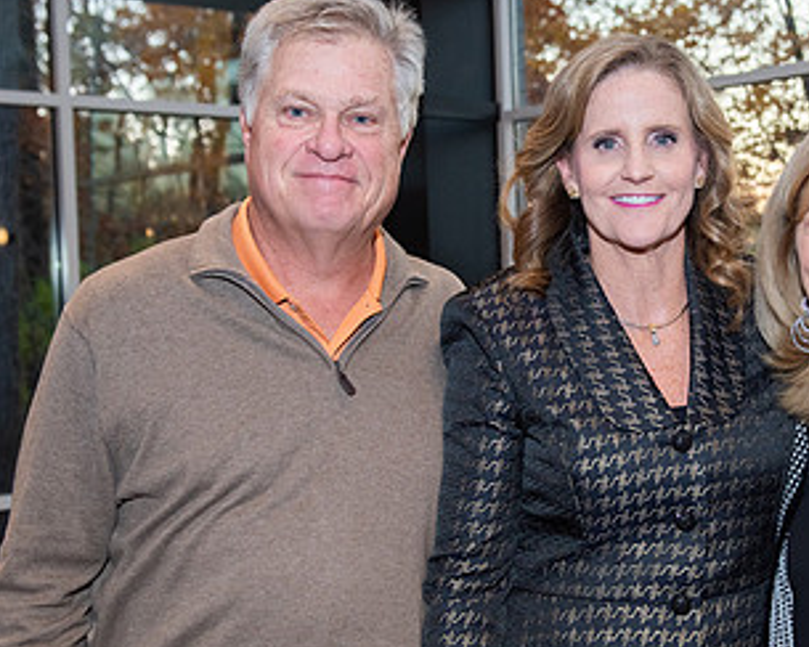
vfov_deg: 24.6
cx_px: 608
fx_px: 1484
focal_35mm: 62
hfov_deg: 30.0
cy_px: 346
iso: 800
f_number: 4
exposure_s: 1/250
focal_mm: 34
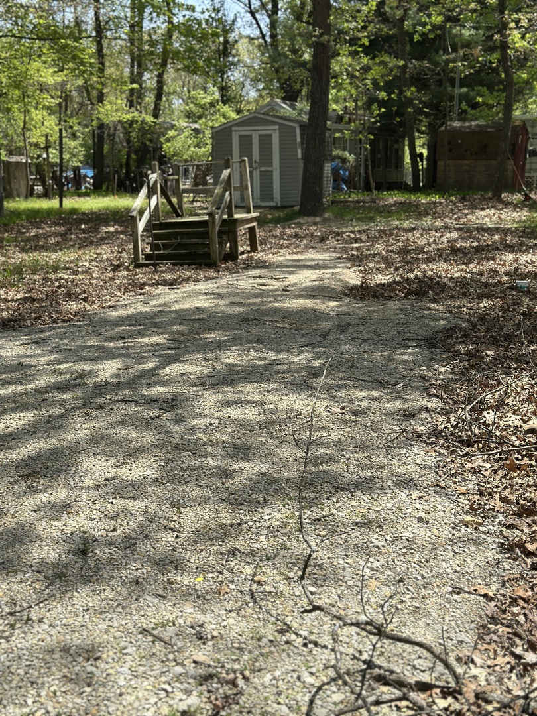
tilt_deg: -9.0
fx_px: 993
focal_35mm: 48
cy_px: 358
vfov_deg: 39.7
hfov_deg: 30.3
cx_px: 268
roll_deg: -0.6
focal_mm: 6.86
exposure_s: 1/3367
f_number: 1.78
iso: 80
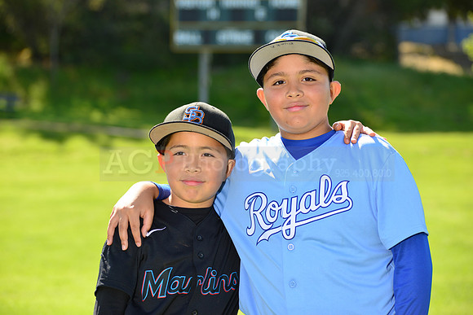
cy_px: 158
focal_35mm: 160
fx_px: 2103
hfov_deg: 12.8
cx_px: 236
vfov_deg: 8.6
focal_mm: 160
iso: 200
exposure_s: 1/250
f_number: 8
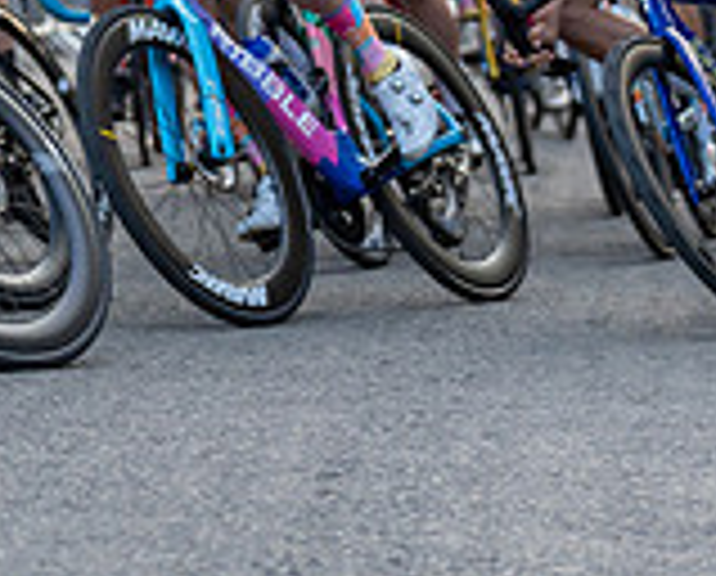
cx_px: -158
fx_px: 5077
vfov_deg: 6.4
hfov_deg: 8.0
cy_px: -286
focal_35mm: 239
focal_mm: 70
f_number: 2.8
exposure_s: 1/800
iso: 1000
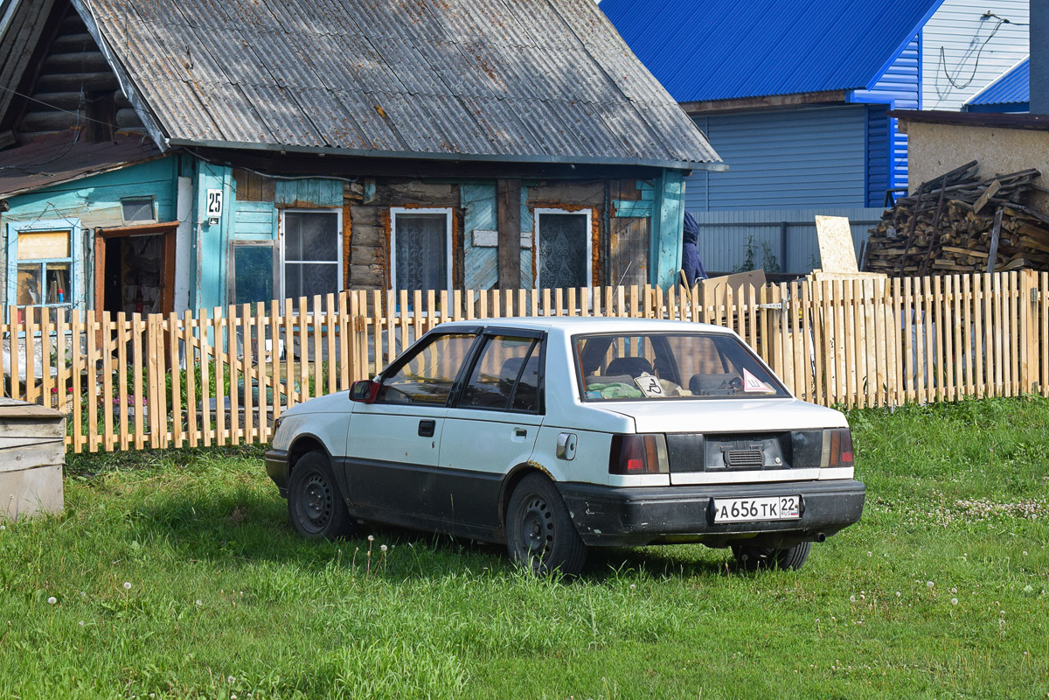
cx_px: 524
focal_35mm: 82
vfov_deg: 16.6
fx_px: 2404
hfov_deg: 24.6
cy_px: 350
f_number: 6.3
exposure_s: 1/1000
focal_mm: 55
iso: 400
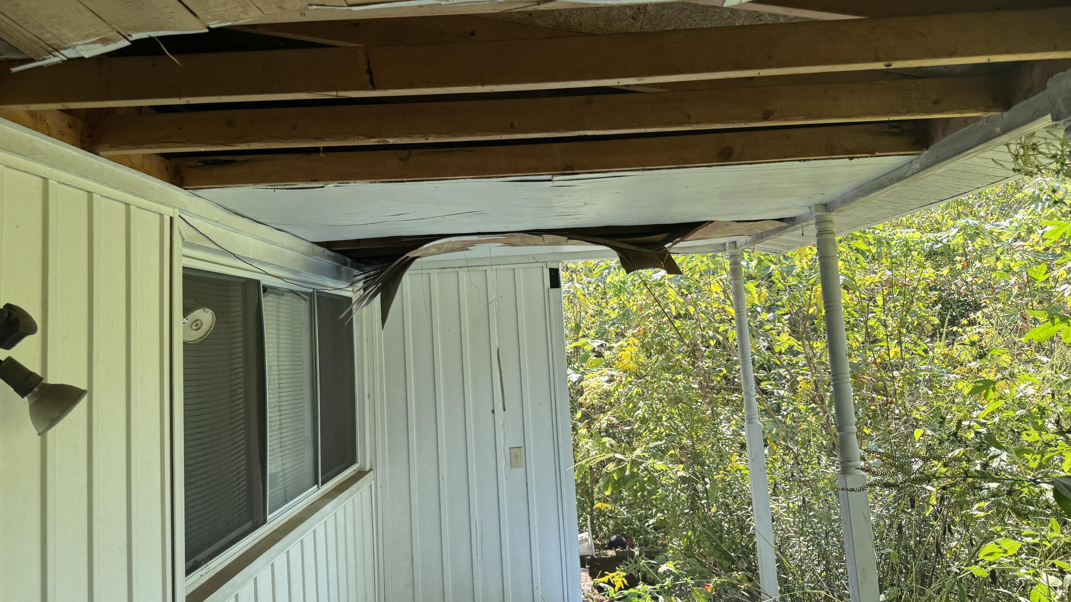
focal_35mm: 27
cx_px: 521
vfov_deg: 42.8
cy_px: 266
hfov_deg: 69.8
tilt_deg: +6.1
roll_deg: +4.0
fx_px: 767
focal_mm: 6.76
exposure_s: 1/558
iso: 80
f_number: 1.78
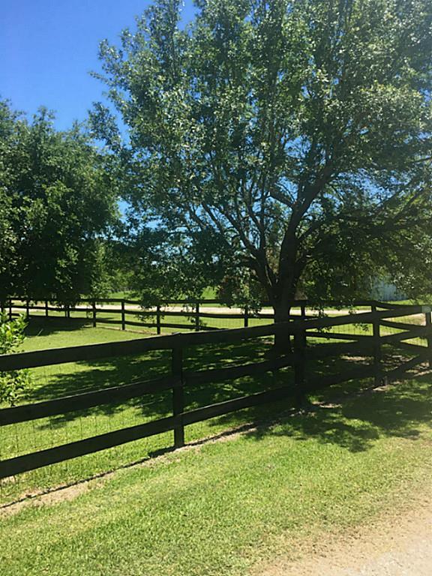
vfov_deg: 61.7
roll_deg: +1.1
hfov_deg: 48.2
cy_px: 288
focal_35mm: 29
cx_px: 216
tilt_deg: -2.3
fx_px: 483
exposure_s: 1/630
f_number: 2.2
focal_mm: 4.15
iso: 25
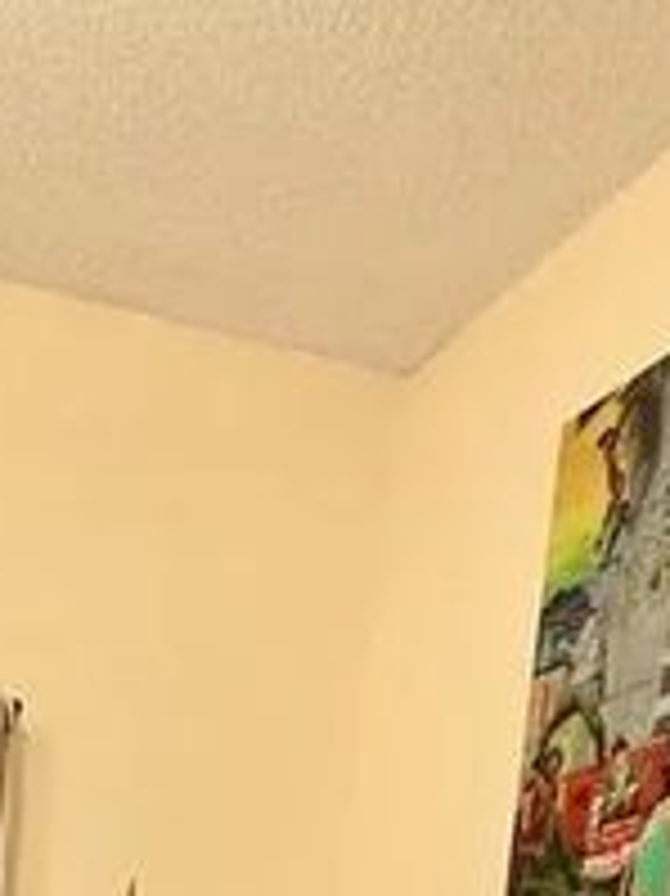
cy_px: 1448
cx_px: -499
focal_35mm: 60
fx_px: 1550
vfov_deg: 23.4
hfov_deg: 19.2
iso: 100
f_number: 2.2
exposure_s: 1/120
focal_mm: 2.22
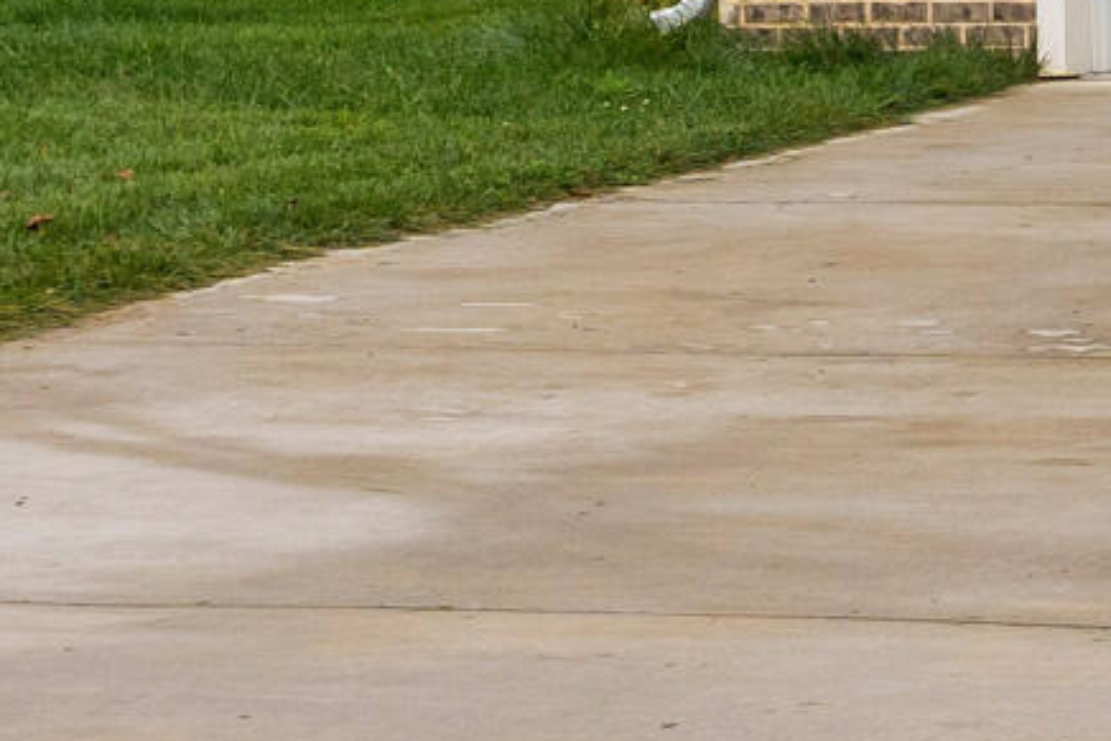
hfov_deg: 7.5
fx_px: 7223
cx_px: 3611
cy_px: -792
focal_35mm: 234
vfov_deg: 5.7
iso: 320
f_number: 7.1
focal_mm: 34
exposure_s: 1/640
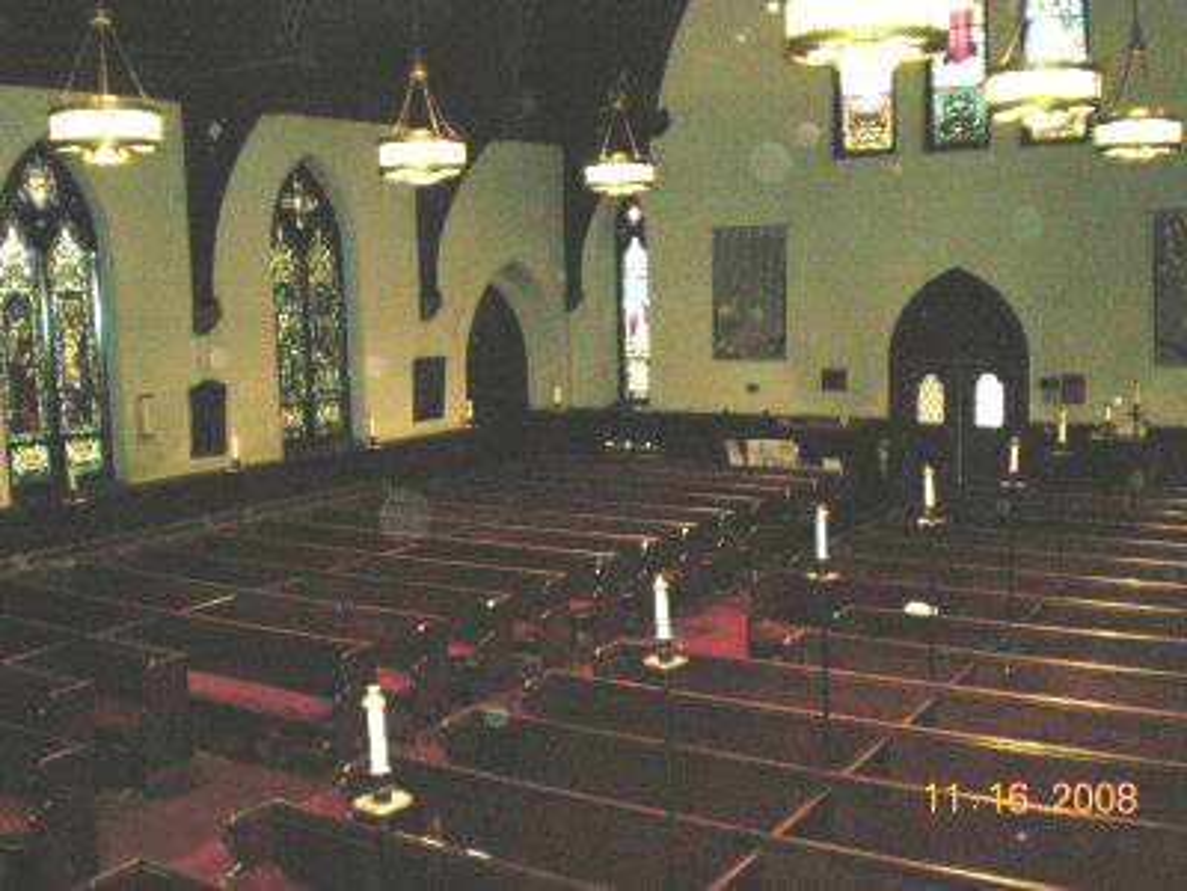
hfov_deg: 49.0
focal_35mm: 38
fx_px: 1303
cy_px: 446
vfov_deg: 37.7
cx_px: 594
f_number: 3.1
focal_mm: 6.3
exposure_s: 1/60
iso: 800
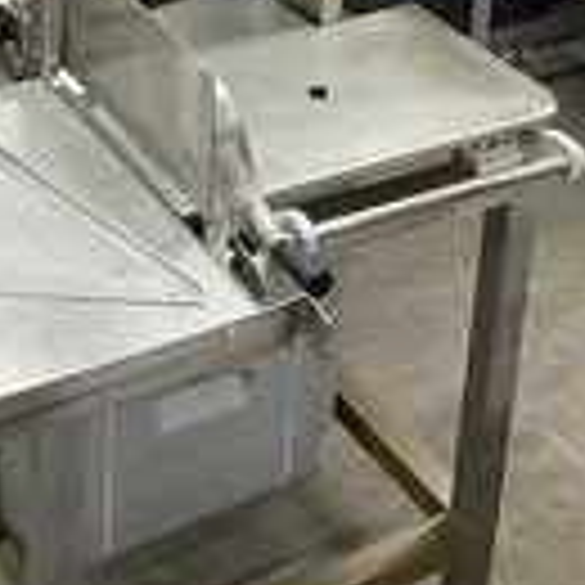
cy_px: -104
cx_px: 297
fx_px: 1510
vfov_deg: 20.6
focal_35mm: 79
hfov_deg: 21.9
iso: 125
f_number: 1.8
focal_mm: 3
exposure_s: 1/60
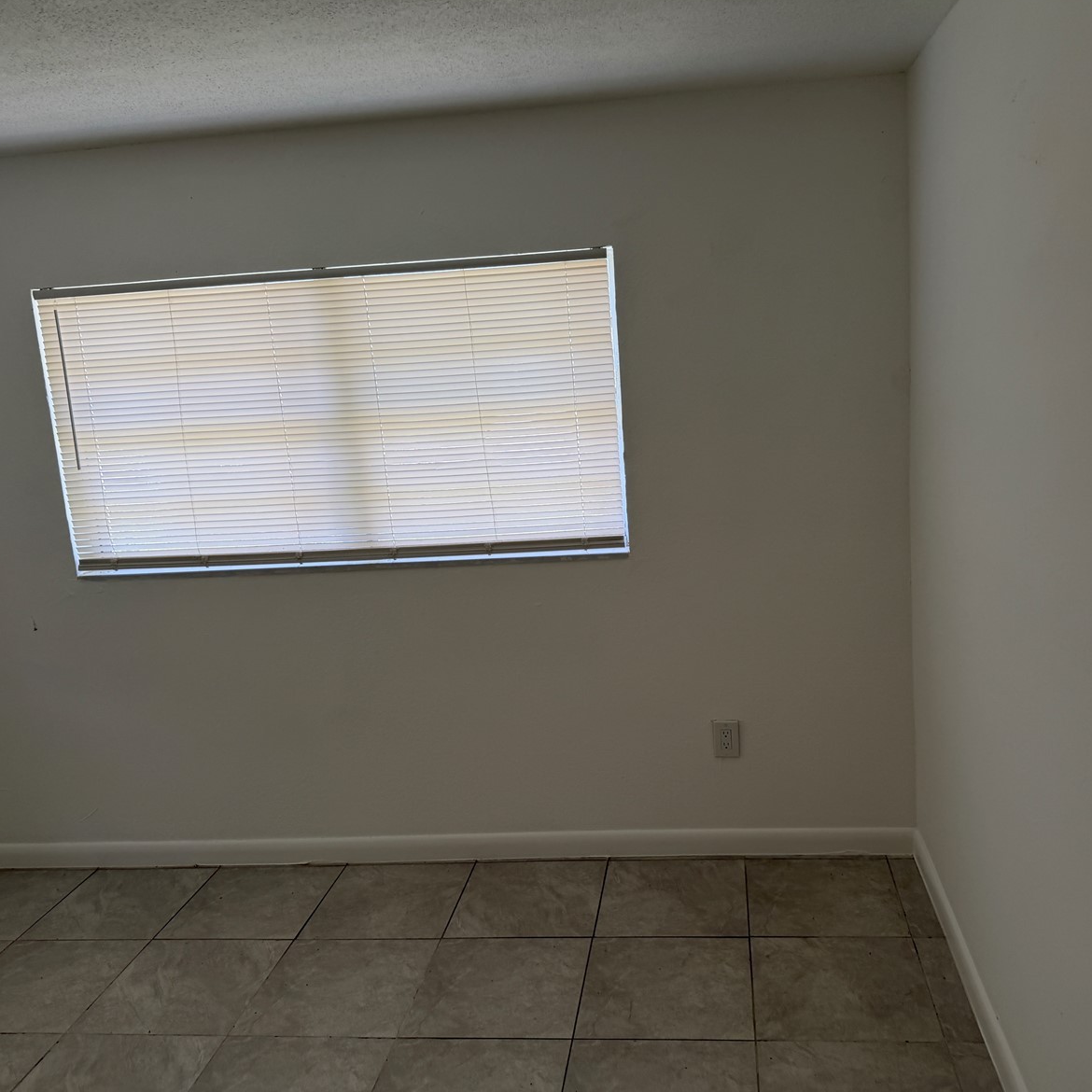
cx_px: 612
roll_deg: +3.0
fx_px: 1035
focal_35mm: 29
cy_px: 547
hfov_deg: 55.5
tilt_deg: -12.2
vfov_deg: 55.6
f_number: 1.78
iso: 80
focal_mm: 6.76
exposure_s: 1/121
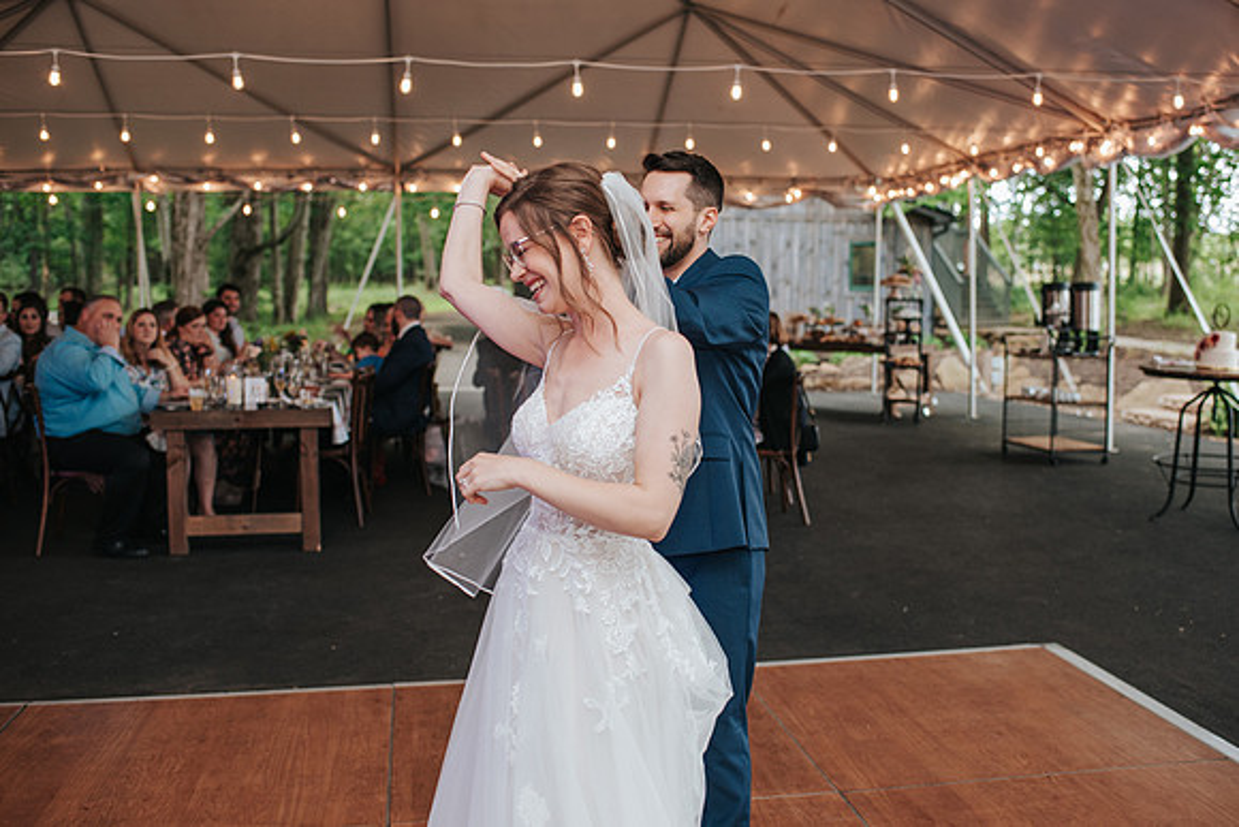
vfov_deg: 34.3
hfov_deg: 49.6
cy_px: 413
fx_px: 1340
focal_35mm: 39
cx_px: 676
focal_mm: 35
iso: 900
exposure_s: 1/200
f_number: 2.8
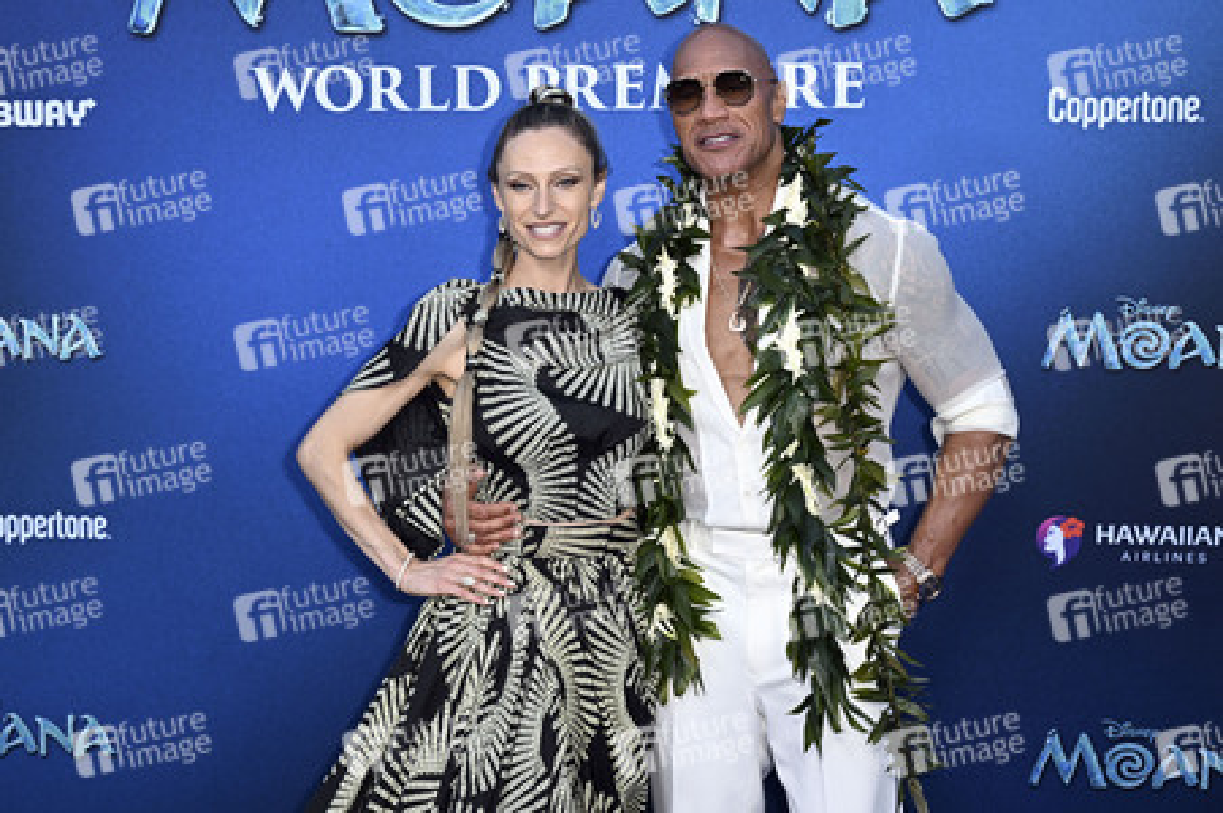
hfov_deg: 39.6
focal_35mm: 50
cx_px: 612
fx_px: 1697
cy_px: 406
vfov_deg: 27.0
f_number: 6.3
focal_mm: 50
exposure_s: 1/250
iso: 1000
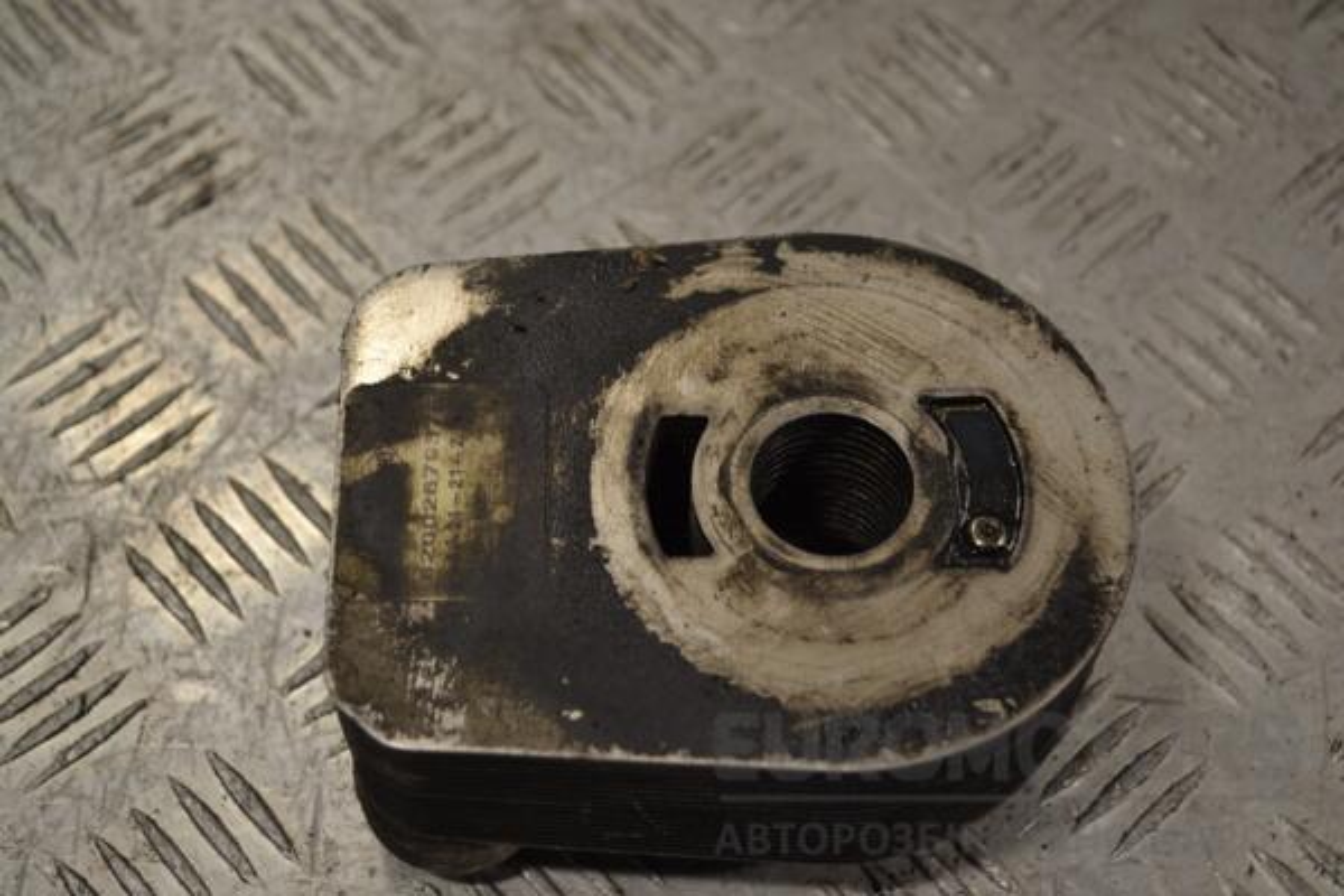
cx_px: 672
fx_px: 2016
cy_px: 448
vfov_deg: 25.1
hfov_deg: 36.9
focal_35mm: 54
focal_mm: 36
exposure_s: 1/125
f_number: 5.6
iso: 280
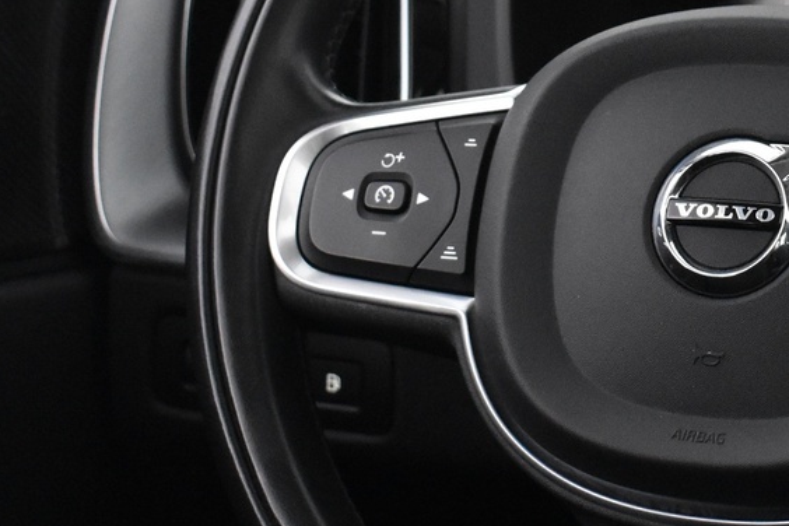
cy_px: 194
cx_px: 725
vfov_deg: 12.2
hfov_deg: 18.0
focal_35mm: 112
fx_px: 2454
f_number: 4
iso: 3200
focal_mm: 26
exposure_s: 1/40
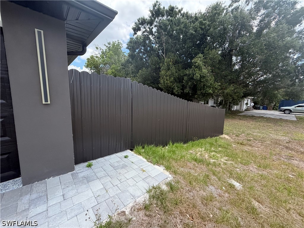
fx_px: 123
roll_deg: +0.6
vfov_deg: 85.7
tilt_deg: -6.2
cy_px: 114
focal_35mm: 14
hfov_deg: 102.1
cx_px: 152
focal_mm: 2.22
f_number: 2.2
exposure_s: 1/502
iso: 40
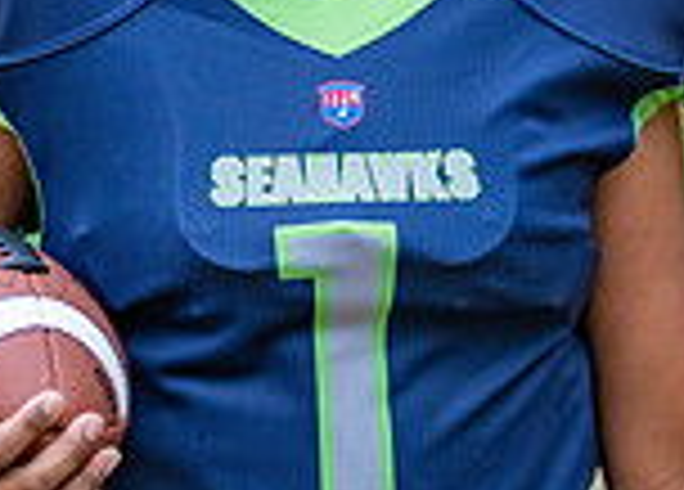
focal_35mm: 228
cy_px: 151
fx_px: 4435
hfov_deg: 8.8
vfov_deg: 6.3
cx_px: 317
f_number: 1.2
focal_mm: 50
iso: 100
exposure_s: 1/800
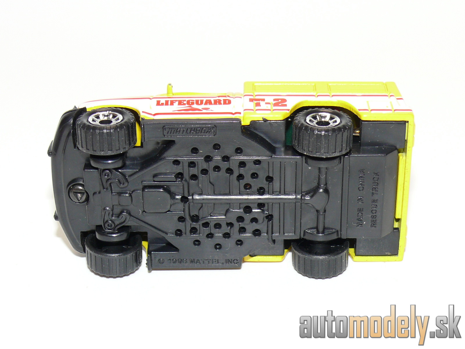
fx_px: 1196
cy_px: 174
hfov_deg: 22.0
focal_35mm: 89
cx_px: 232
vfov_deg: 16.6
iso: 100
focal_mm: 12.5
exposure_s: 1/30
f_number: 4
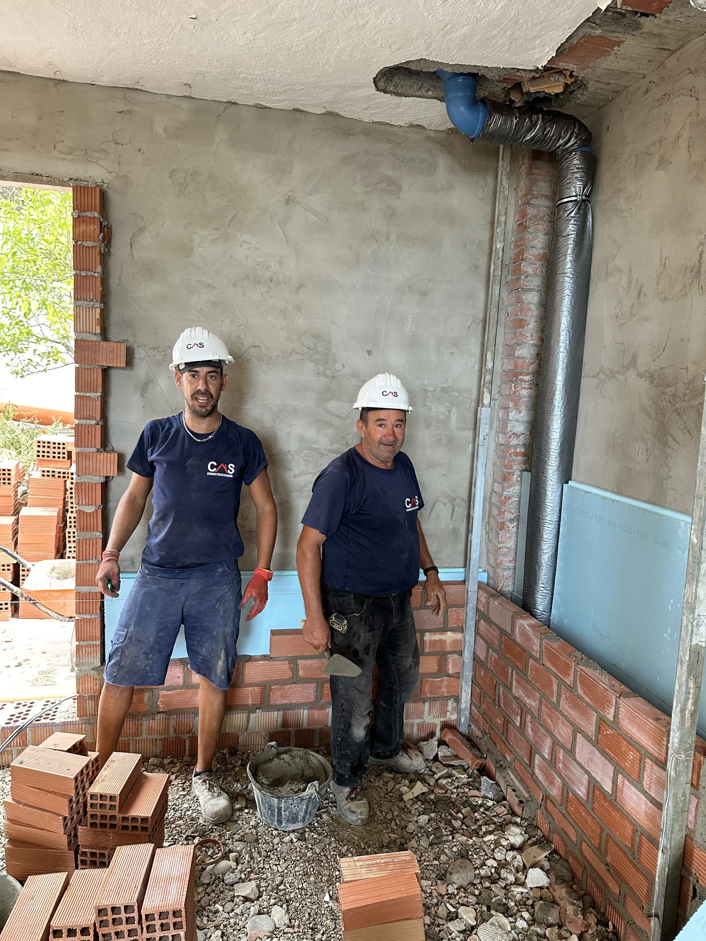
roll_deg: -3.2
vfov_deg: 71.6
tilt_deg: -7.3
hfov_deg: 56.8
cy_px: 470
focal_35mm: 24
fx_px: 653
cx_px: 353
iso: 250
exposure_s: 1/76
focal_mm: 6.86
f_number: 1.78
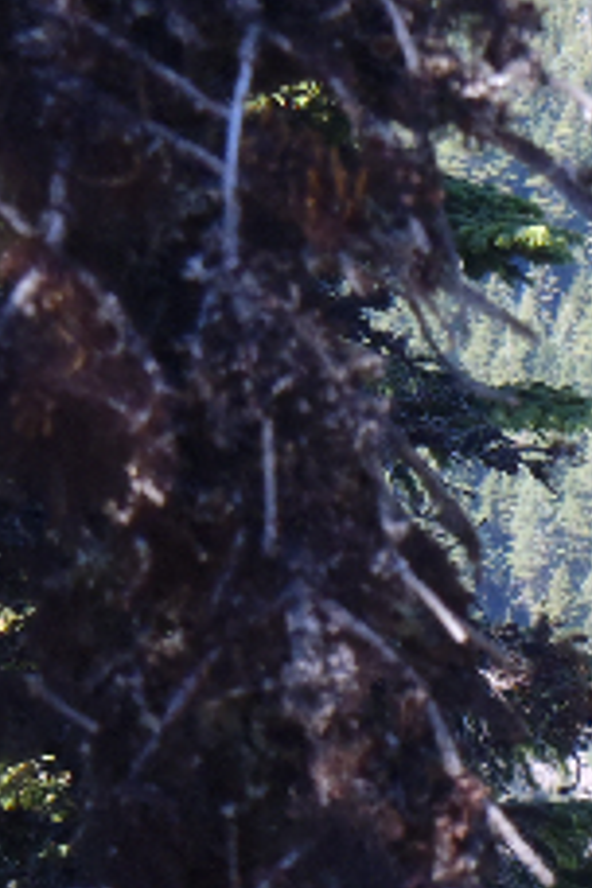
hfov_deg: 4.0
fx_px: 8509
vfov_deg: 6.0
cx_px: 904
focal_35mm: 345
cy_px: 744
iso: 160
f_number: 5.5
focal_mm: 21.22
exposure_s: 1/100
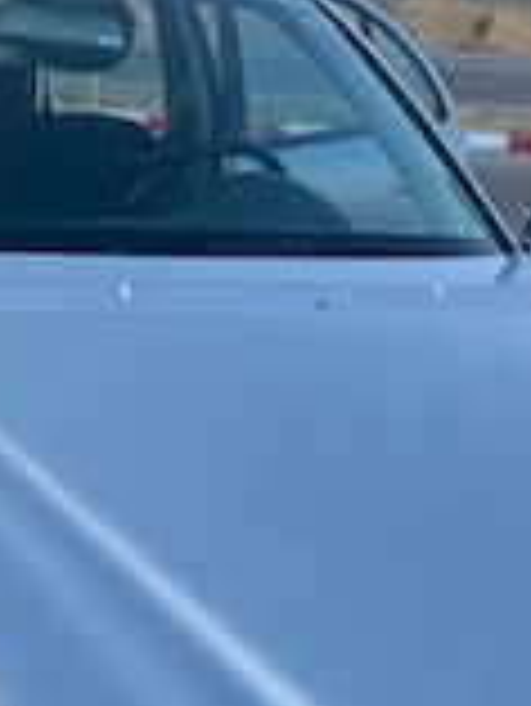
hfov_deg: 22.4
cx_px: -90
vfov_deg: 29.6
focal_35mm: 61
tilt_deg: -30.9
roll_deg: -4.1
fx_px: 1246
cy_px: 706
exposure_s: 1/1366
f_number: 1.78
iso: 80
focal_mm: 6.76
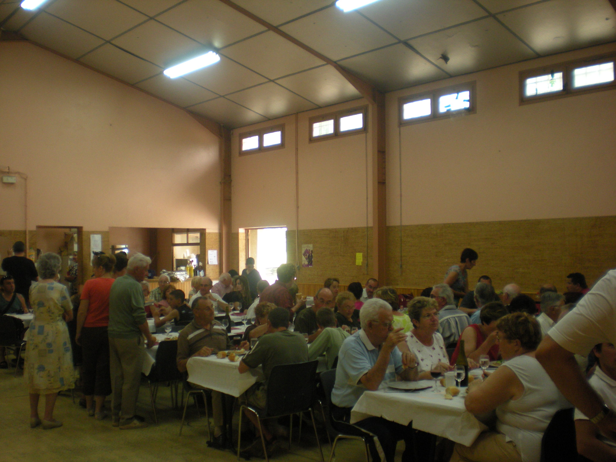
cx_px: 308
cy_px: 231
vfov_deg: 37.7
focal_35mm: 38
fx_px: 676
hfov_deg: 49.0
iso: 200
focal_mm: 6.3
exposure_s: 1/51
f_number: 3.1
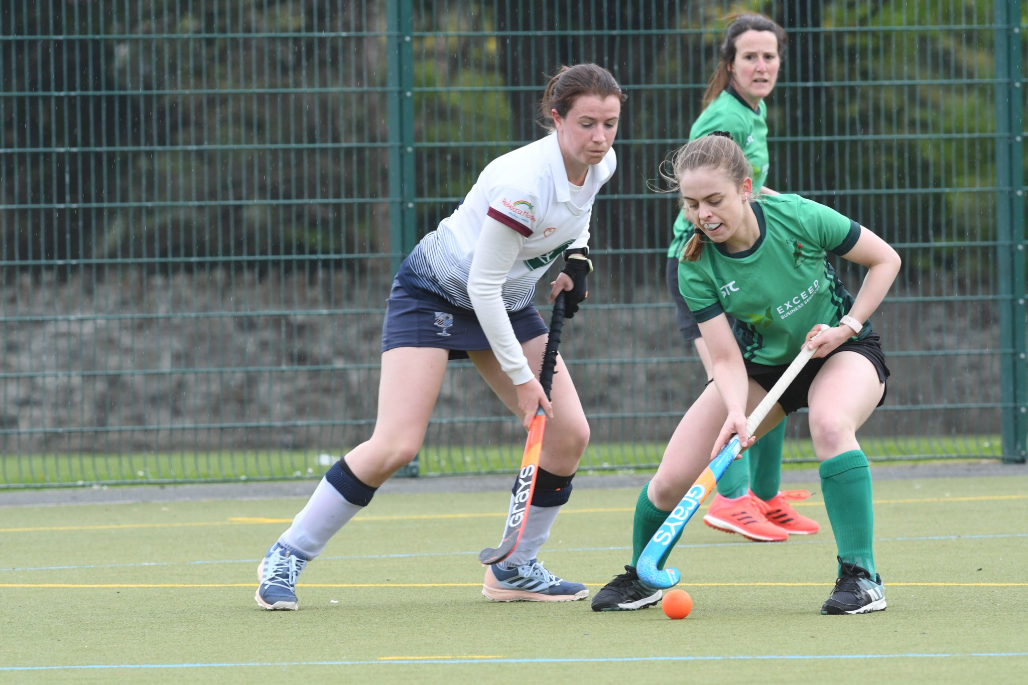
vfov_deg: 3.1
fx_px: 12848
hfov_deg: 4.6
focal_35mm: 450
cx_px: 514
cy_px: 342
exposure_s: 1/500
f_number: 10
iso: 1000
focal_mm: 300
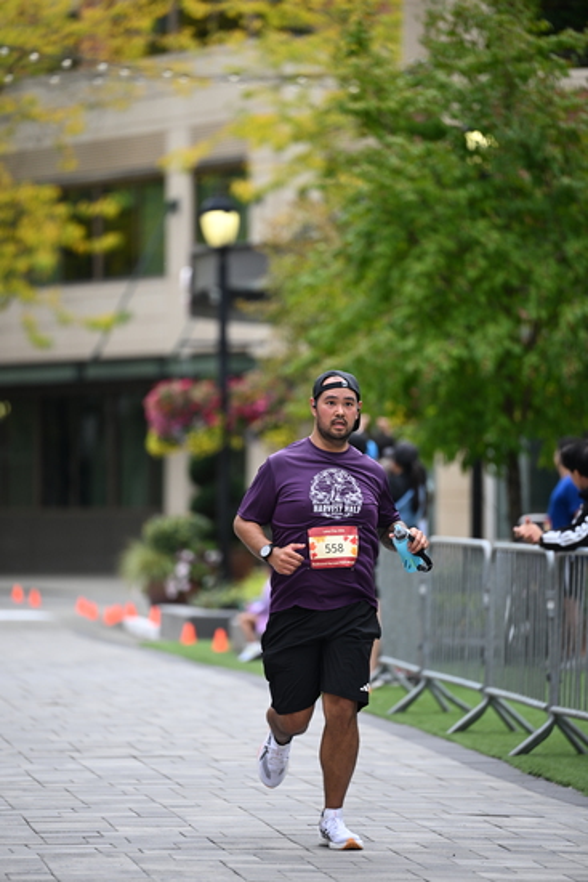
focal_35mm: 200
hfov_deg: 6.9
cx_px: 294
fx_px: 4897
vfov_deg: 10.3
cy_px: 441
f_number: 2.8
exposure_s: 1/2500
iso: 640
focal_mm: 200
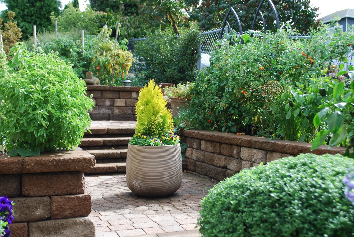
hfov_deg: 43.6
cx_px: 177
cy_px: 118
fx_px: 443
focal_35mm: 45
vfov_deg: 29.9
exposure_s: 1/125
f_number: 5.6
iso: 110
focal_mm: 30
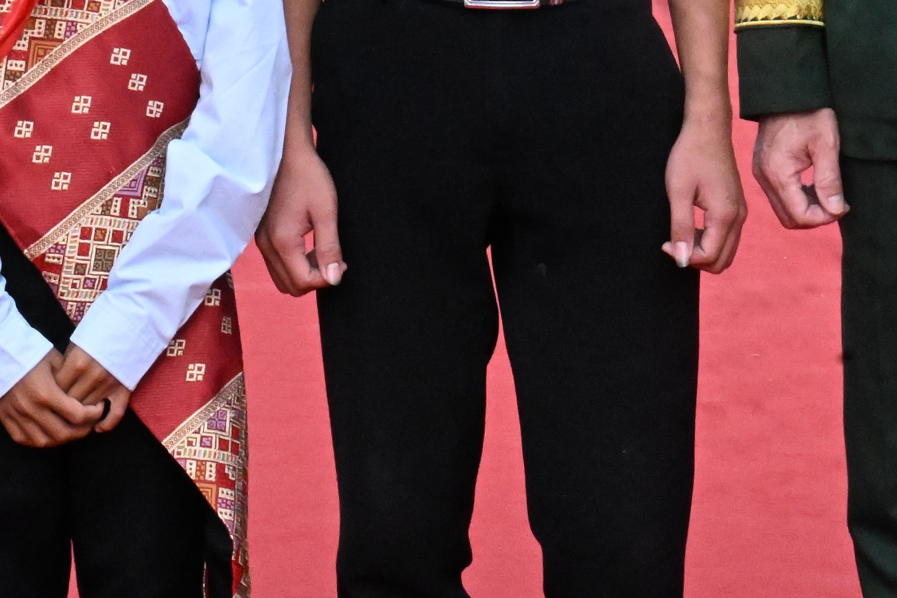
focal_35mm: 255
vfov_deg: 5.3
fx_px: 6353
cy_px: -413
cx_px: 917
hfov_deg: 8.0
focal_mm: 70
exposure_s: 1/320
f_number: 22
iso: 6400
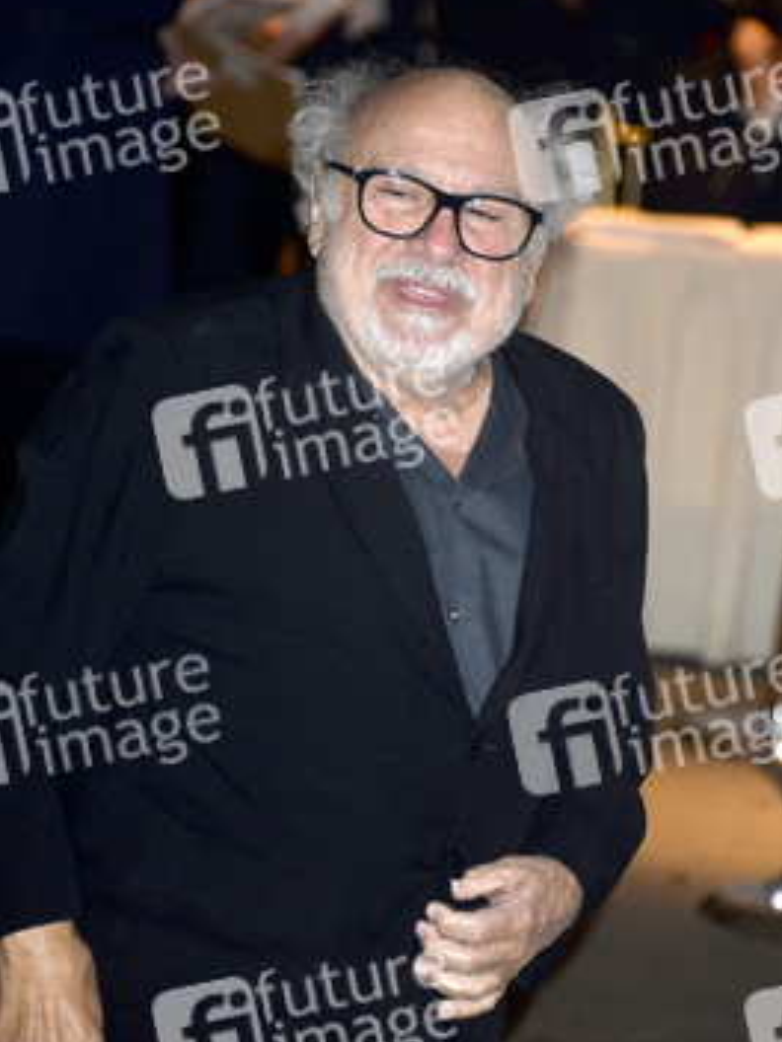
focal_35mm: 186
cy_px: 577
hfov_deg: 8.0
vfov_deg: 10.6
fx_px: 5602
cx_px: 392
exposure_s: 1/250
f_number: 5.6
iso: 800
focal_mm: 170
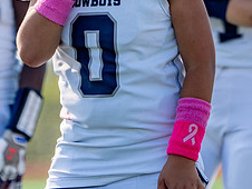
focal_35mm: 961
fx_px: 7003
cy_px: -10
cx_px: 113
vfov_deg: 1.6
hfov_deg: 2.1
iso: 200
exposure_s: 1/1000
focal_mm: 364
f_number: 5.6
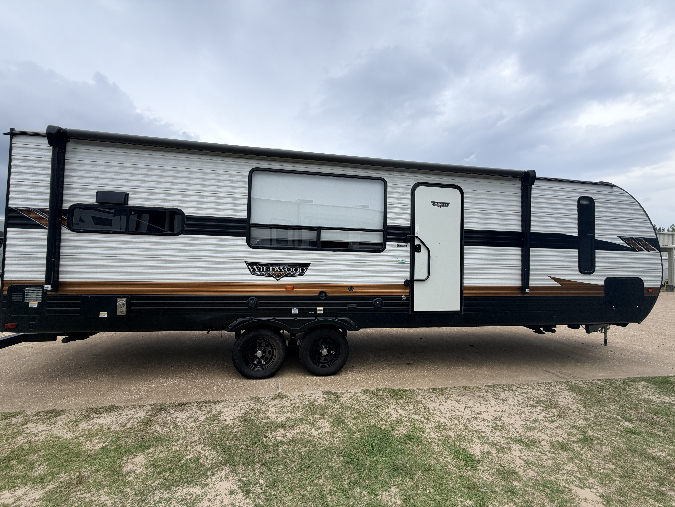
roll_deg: -0.5
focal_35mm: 14
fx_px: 273
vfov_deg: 85.7
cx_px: 338
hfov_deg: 102.1
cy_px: 254
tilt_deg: +1.6
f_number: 2.2
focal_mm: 2.22
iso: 20
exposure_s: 1/853
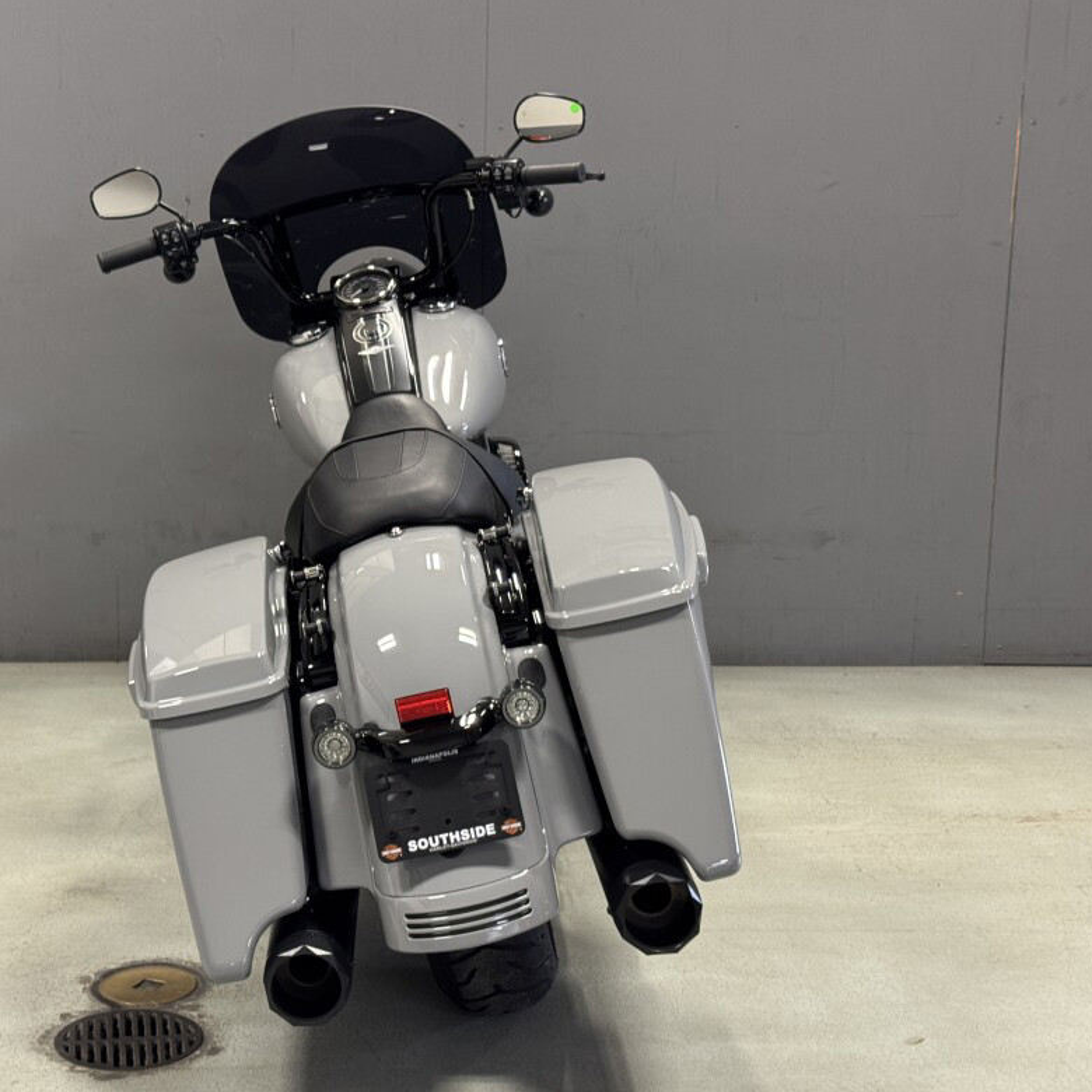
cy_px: 554
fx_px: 2070
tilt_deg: -11.3
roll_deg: -0.7
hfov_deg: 29.4
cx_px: 388
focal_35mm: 58
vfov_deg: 29.6
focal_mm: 6.76
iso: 160
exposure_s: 1/60
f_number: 1.78
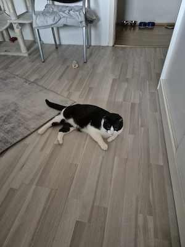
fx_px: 164
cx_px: 92
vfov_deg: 73.9
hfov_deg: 58.9
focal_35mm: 23
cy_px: 124
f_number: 1.8
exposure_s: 1/100
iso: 2000
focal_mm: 5.4
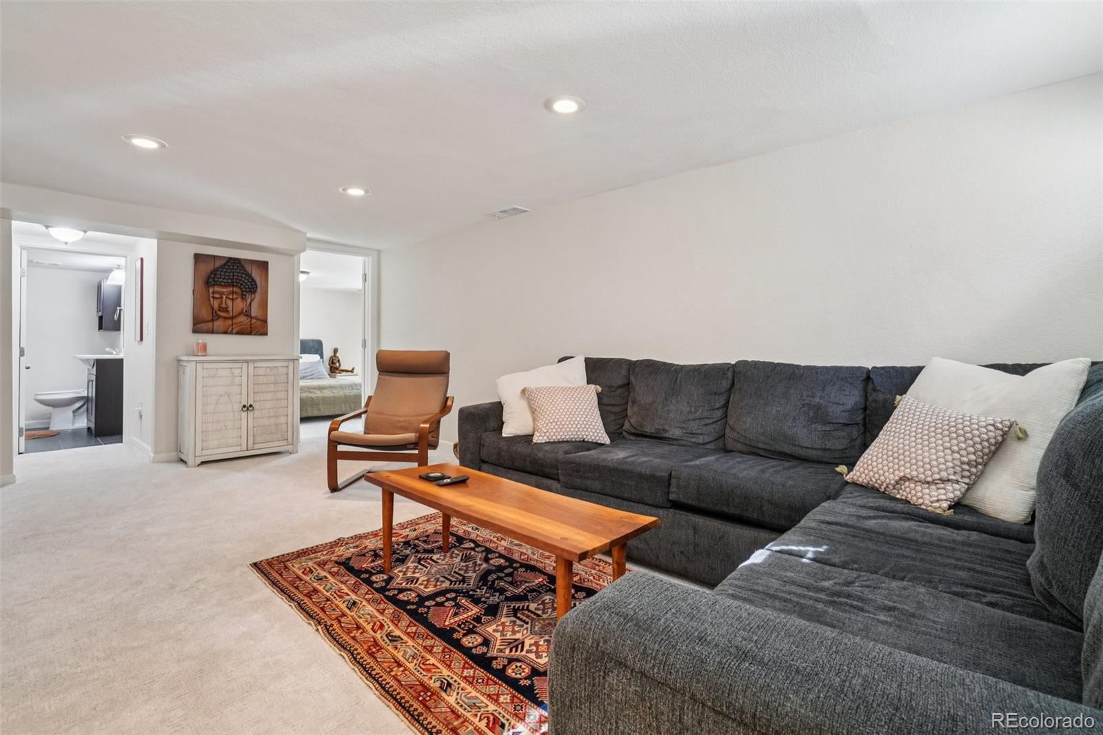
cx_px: 552
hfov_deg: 100.4
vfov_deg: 77.3
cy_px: 368
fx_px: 459
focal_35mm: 15
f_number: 8
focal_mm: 10
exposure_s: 1/10
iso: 400
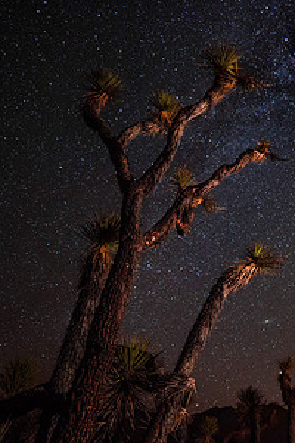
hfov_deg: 41.0
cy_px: 219
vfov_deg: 67.4
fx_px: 332
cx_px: 304
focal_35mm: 27
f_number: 2.8
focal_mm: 14
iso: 3200
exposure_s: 25
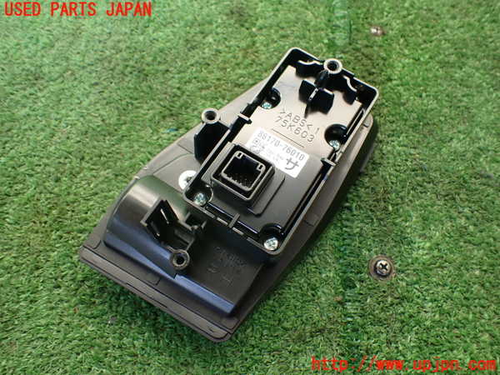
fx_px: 433
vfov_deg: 46.8
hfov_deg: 60.0
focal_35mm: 30
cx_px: 250
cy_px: 188
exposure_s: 1/125
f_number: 2.3
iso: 200
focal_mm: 5.4
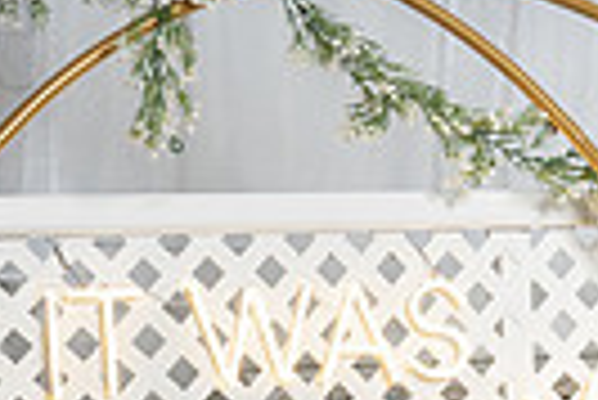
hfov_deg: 10.0
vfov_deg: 6.8
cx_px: 928
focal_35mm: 198
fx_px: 3293
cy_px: 637
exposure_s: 1/200
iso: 1000
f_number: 5.6
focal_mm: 37
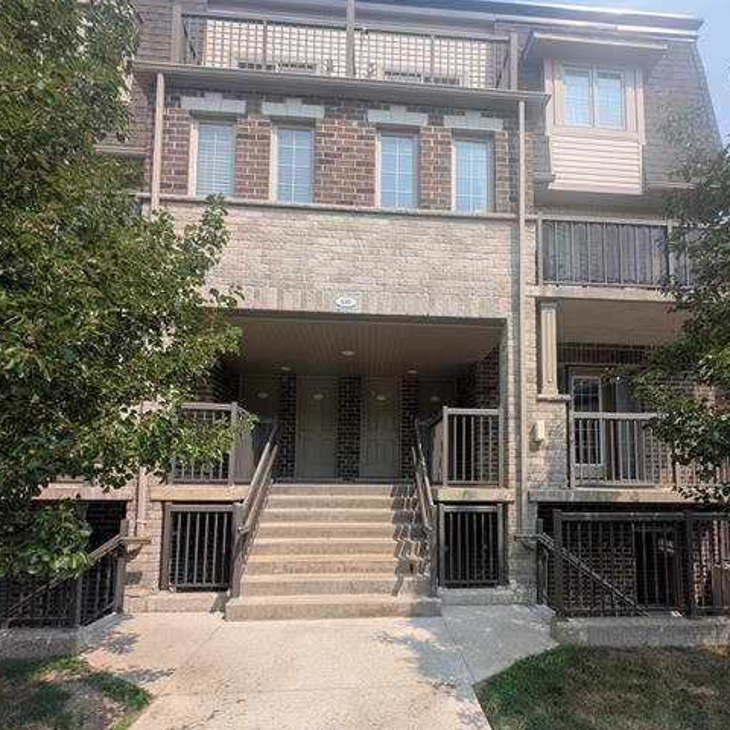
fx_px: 406
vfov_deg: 82.7
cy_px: 447
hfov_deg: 83.8
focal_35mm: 17
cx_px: 395
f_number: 1.95
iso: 40
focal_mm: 2.23
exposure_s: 1/1121
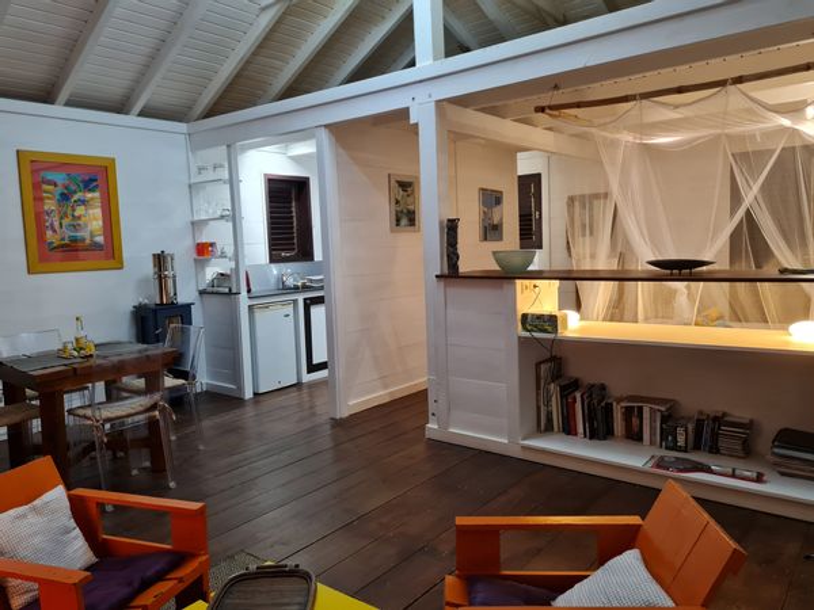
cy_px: 305
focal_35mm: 26
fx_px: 611
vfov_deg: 53.1
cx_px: 407
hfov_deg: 67.3
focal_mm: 5.4
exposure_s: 1/50
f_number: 1.8
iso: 250
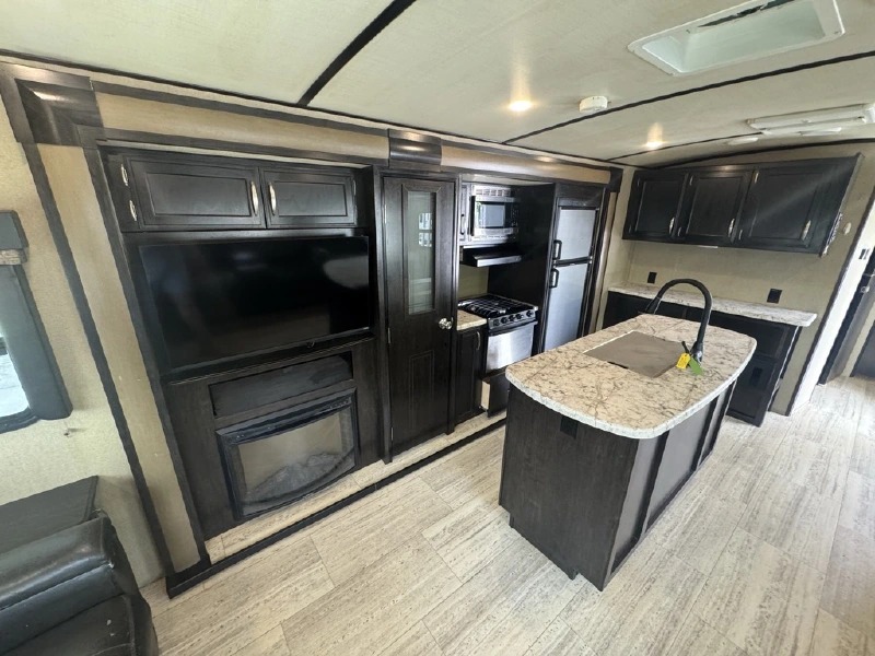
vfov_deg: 85.7
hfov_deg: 102.1
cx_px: 438
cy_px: 328
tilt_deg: -16.5
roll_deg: -2.8
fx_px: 354
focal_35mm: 14
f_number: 2.2
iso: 400
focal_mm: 2.22
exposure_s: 1/60
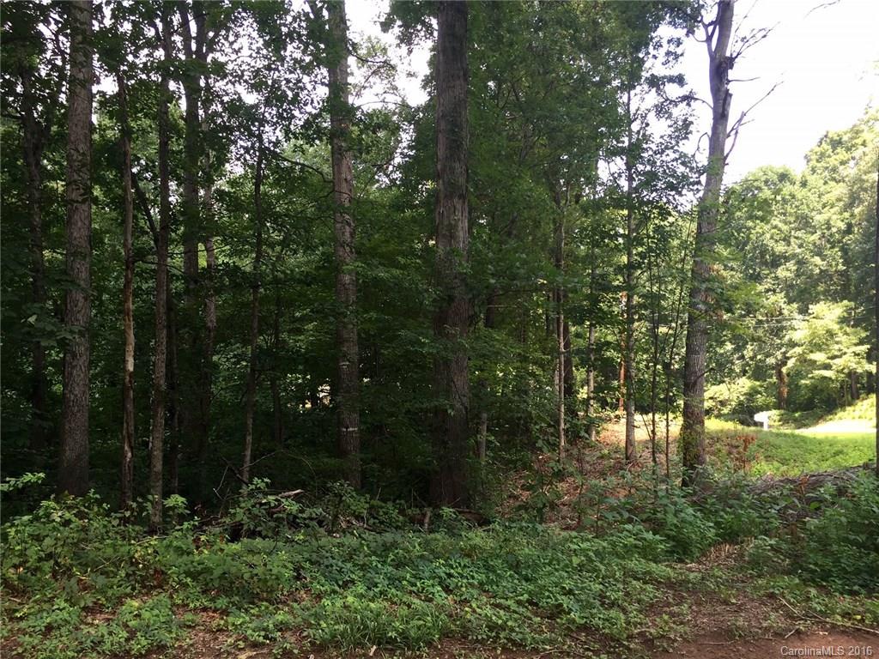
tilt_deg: +1.5
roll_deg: -2.2
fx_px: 736
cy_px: 330
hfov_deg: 61.7
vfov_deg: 48.2
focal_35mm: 29
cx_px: 440
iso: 32
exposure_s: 1/120
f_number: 2.2
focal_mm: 4.15
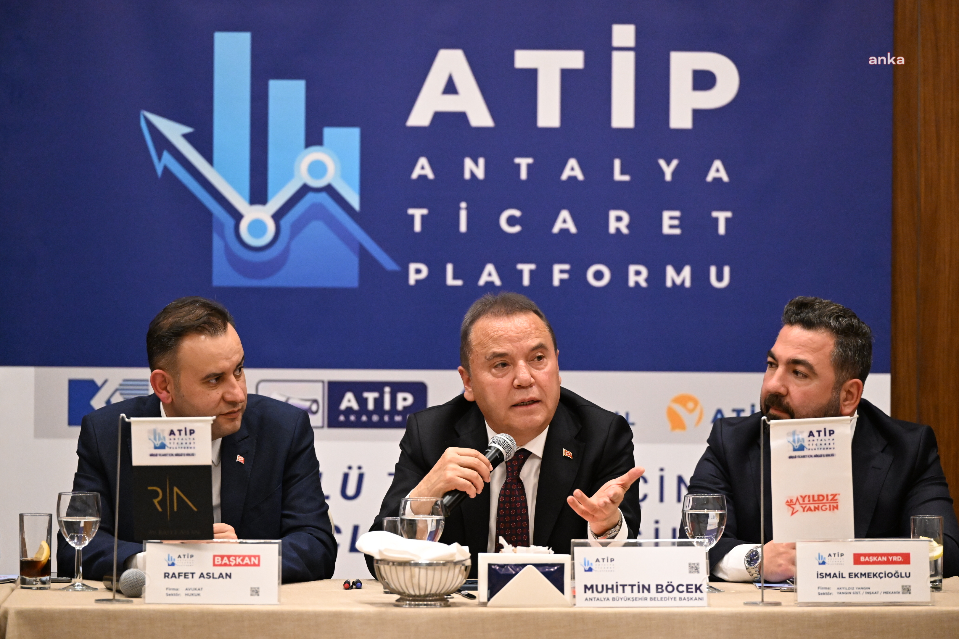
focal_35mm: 200
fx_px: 5327
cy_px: 320
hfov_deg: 10.3
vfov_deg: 6.9
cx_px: 480
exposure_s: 1/320
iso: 6400
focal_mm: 200
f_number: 3.2
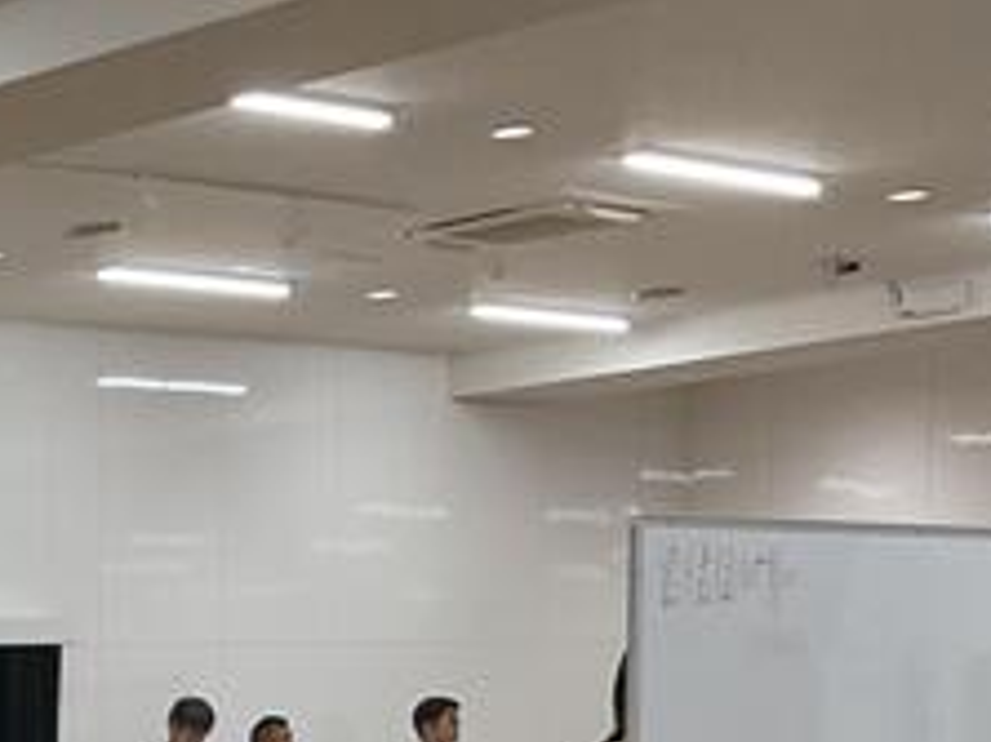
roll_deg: +3.3
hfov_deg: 16.7
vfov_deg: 13.1
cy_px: 1257
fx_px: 2976
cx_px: -613
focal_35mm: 104
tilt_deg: -7.4
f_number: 1.8
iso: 50
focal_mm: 3
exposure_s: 1/120
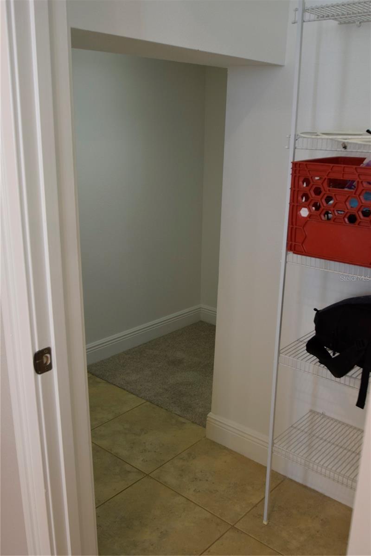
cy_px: 278
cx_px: 186
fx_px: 510
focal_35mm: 33
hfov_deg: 40.0
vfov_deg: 57.2
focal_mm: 22
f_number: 4.5
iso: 800
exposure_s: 1/60
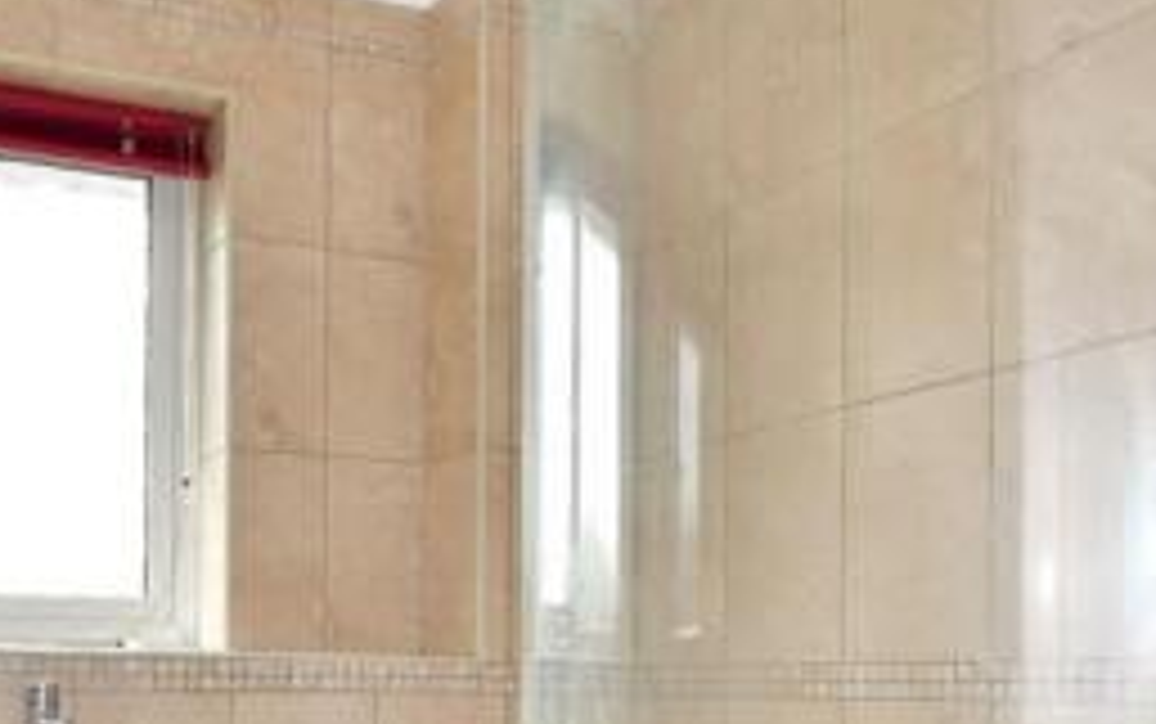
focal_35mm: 39
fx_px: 1229
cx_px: 297
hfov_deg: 48.5
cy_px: 659
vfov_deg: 31.2
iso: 160
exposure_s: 1/25
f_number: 7.1
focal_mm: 10
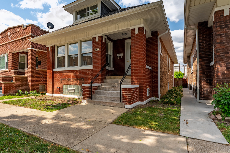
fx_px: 132
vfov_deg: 60.4
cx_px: 99
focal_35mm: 21
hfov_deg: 81.7
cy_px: 77
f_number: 7.1
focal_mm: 16.5
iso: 200
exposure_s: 1/8000
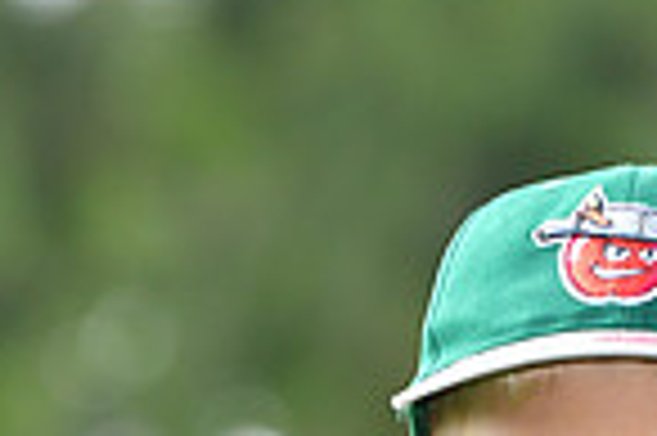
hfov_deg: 2.6
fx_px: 14656
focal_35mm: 804
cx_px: 446
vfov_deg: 1.7
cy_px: 694
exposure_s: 1/1250
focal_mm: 135
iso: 500
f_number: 4
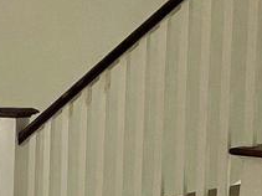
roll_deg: -0.5
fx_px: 953
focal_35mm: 126
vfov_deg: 11.7
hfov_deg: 12.9
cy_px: 130
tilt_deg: -4.7
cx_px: -315
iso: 250
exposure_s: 1/60
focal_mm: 4.25
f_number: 1.8
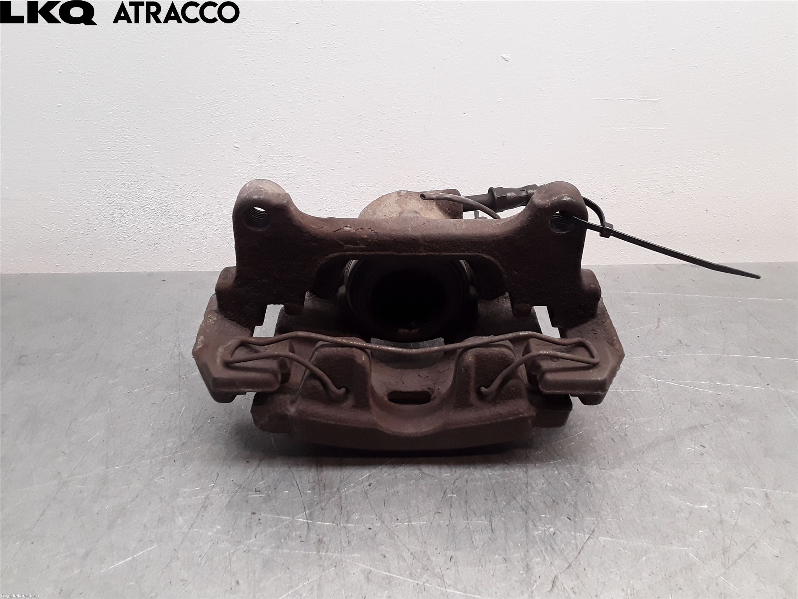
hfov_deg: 63.4
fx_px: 645
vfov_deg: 49.7
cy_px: 300
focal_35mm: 28
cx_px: 399
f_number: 1.9
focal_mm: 2.91
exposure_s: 1/102
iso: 100
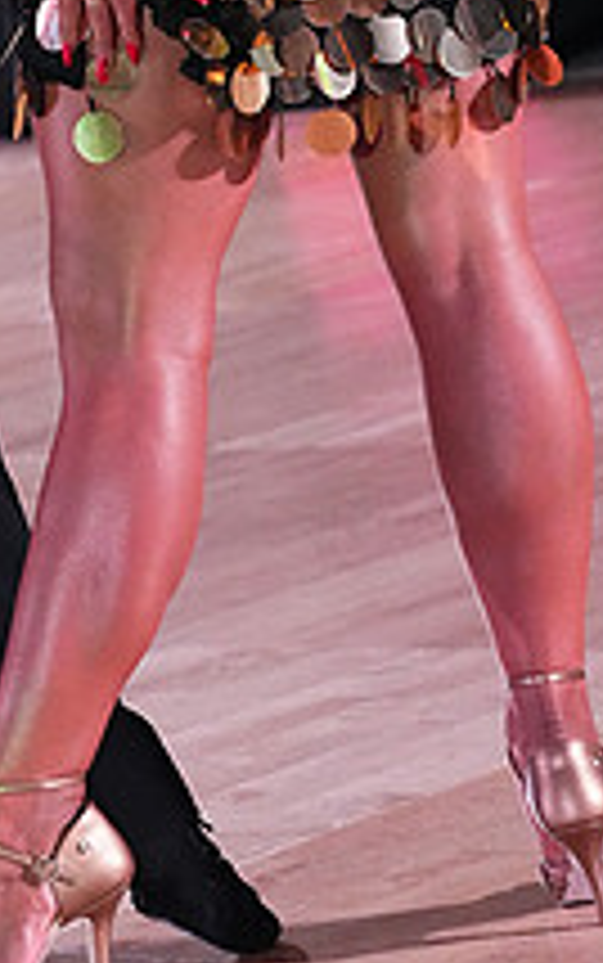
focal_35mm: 235
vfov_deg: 8.8
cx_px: -187
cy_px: -315
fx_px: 6171
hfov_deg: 5.6
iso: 8000
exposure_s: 1/400
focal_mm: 85
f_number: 5
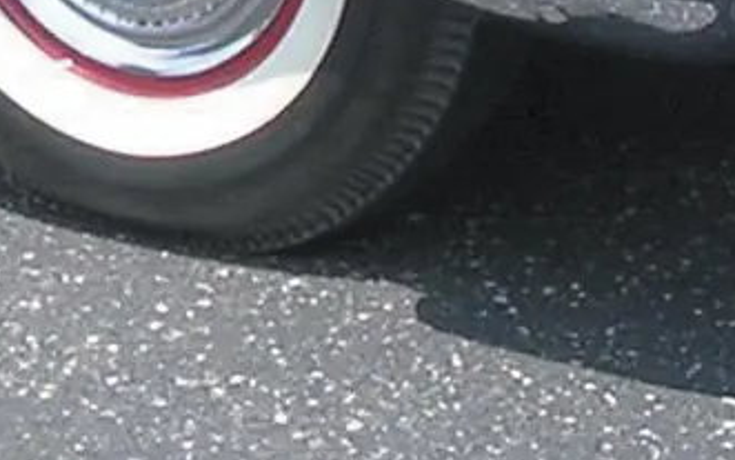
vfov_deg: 5.5
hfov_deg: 8.8
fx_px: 4688
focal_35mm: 234
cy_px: -420
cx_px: -346
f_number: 5.6
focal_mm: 5.8
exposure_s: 1/152
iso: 100
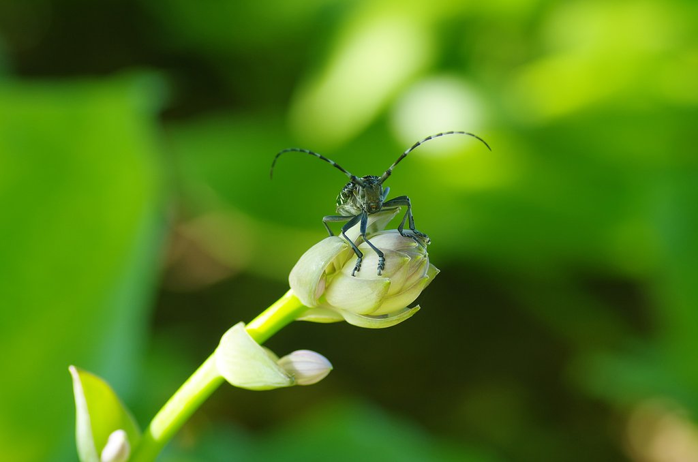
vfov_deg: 10.1
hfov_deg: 15.2
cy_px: 231
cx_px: 349
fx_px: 2612
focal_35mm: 135
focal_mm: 90
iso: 400
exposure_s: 1/50
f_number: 3.2
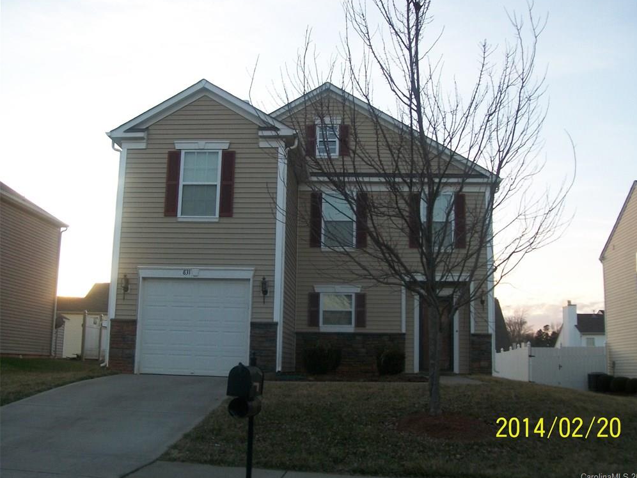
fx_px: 681
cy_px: 237
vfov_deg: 38.7
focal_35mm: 37
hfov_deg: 50.1
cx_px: 327
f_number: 2.7
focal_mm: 6
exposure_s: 1/125
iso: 80
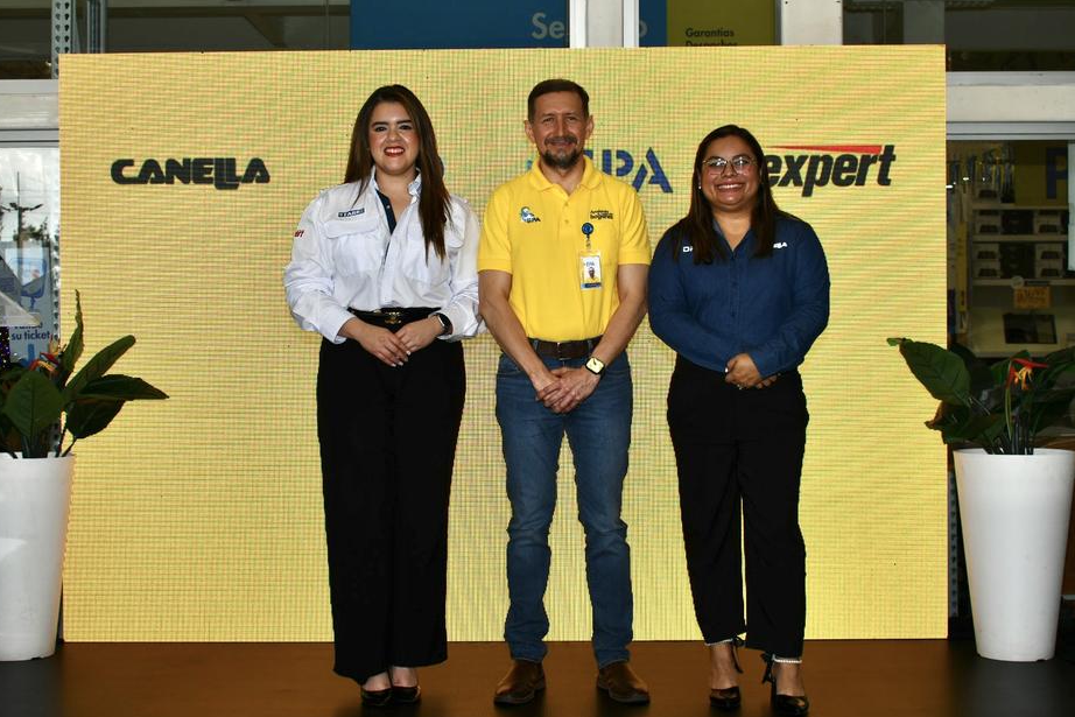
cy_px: 363
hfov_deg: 37.5
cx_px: 532
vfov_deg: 25.5
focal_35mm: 53
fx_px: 1583
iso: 110
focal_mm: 35
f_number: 5.6
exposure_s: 1/125
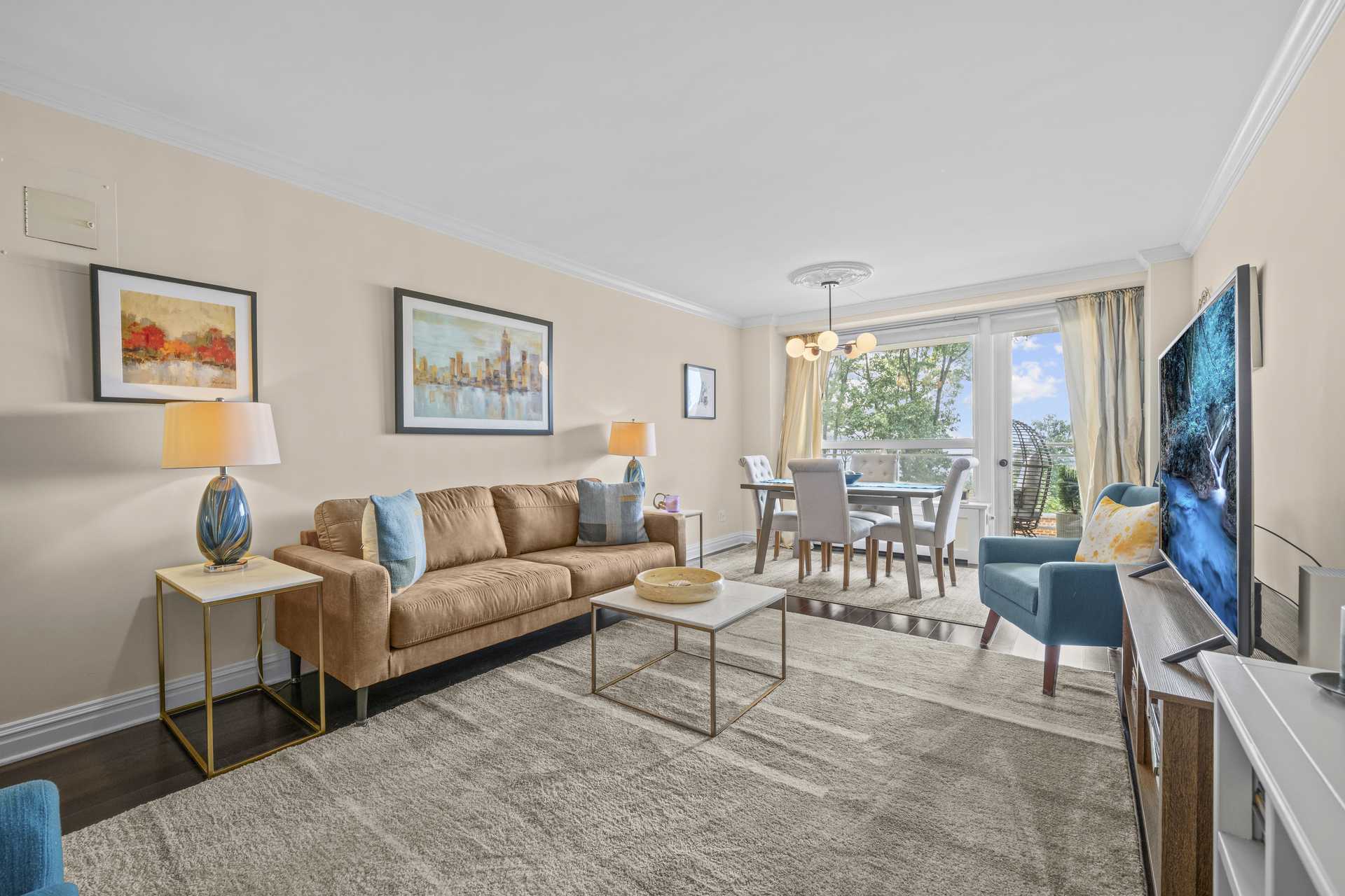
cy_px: 448
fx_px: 523
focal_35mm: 14
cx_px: 672
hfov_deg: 104.3
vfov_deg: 81.2
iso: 1000
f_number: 9.5
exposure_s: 1/3
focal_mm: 14
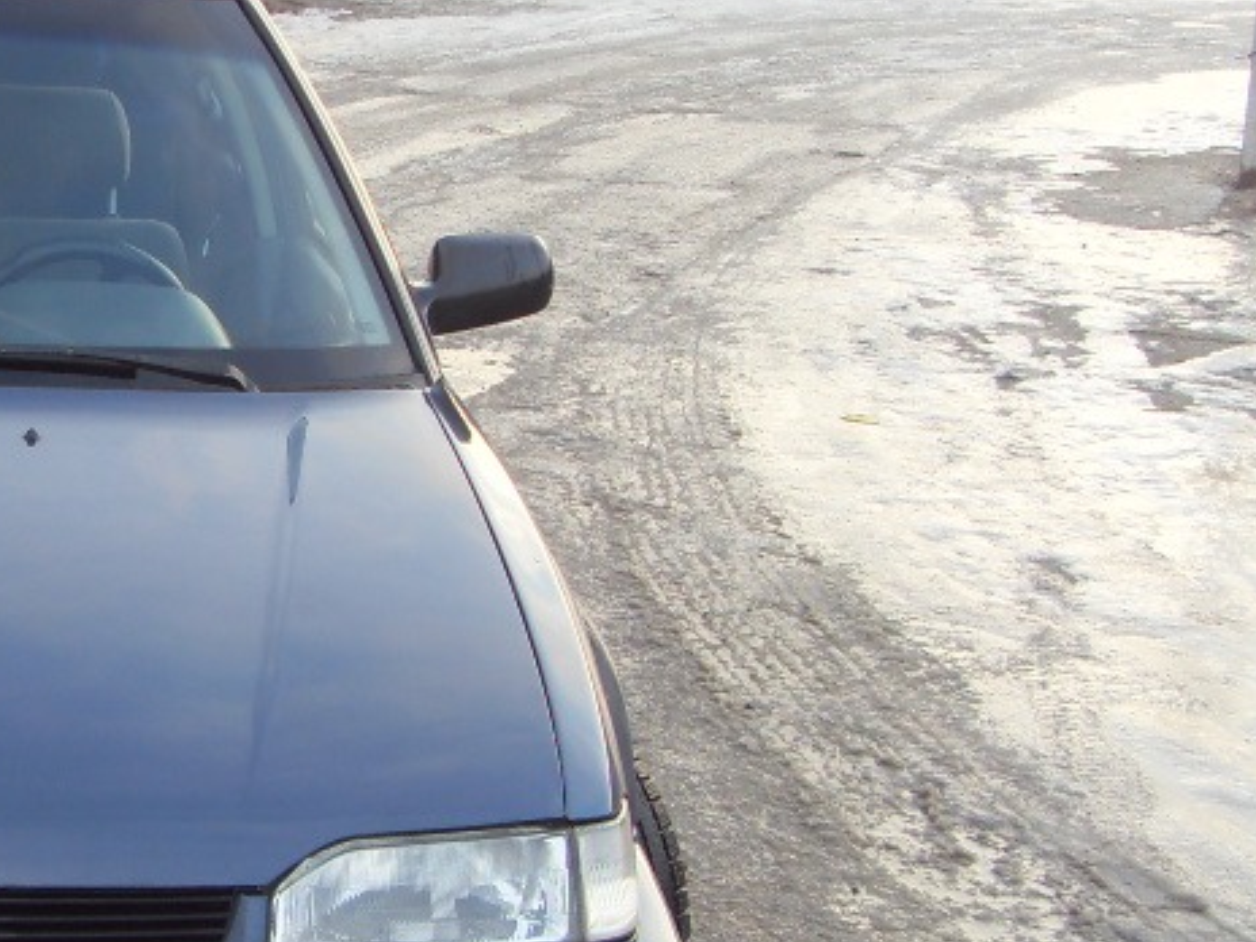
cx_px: -122
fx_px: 3120
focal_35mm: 86
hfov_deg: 21.6
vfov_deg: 17.2
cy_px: 571
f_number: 3.5
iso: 100
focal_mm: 6.6
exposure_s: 1/45
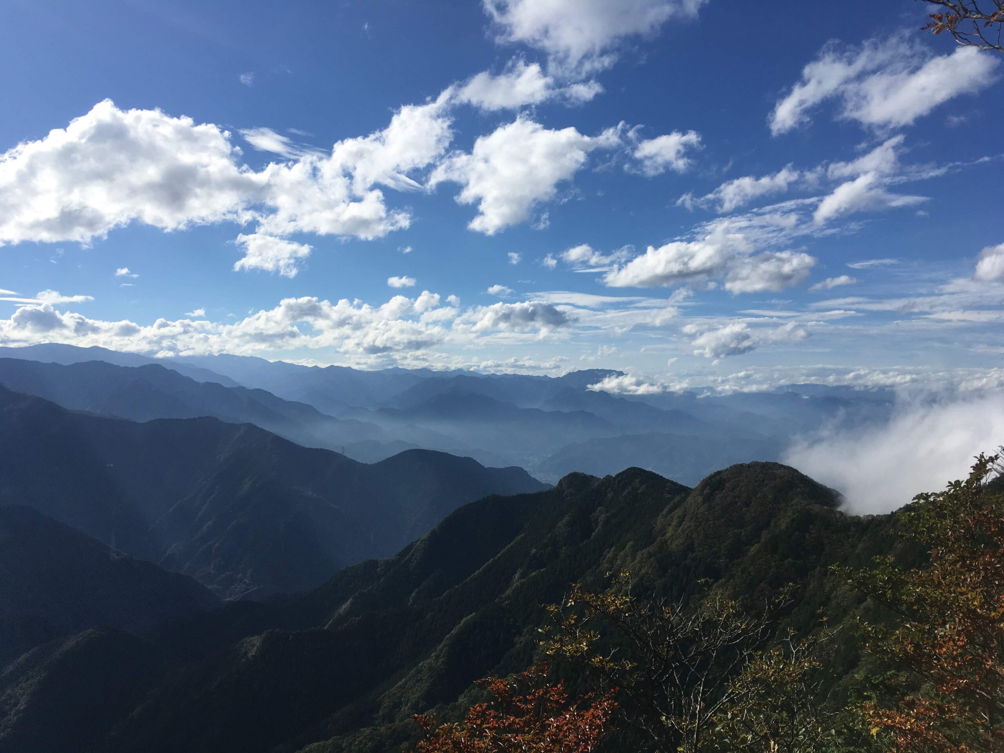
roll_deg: +0.1
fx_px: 841
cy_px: 376
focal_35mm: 29
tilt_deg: -0.2
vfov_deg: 48.2
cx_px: 502
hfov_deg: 61.7
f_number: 2.2
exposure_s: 1/3663
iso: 25
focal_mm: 4.15
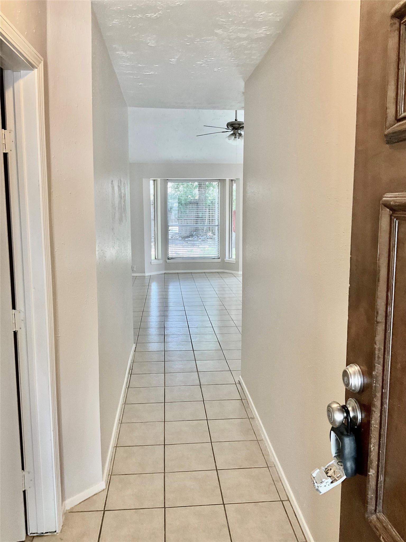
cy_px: 271
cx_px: 203
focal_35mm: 29
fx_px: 454
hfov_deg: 48.2
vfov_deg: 61.7
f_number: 1.8
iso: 100
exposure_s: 1/60
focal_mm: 3
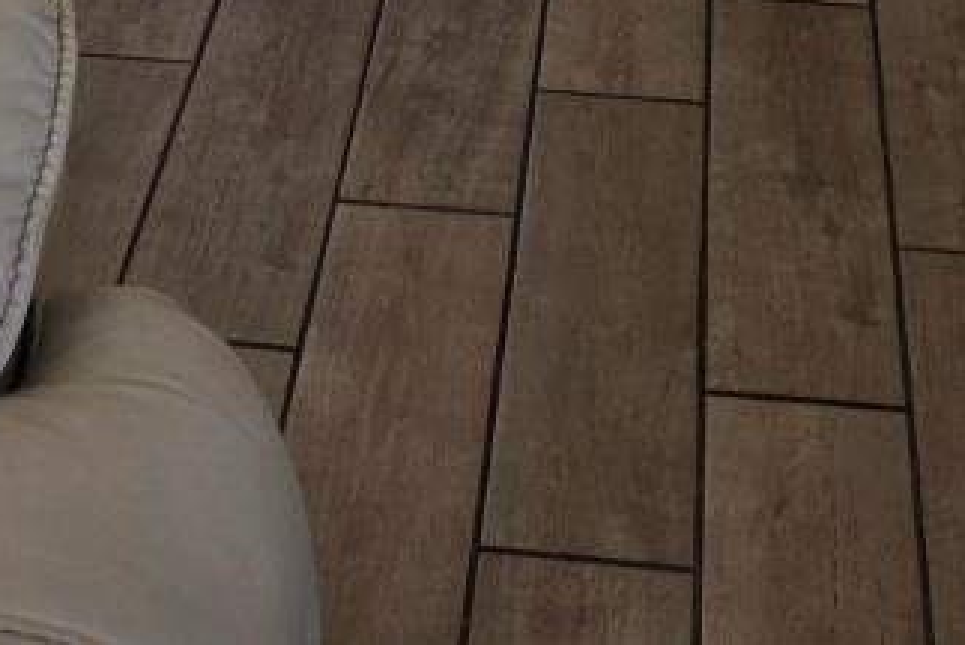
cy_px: -1032
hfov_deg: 18.4
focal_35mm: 111
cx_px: 397
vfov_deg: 10.3
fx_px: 2978
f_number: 1.7
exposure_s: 1/120
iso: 80
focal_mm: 6.25
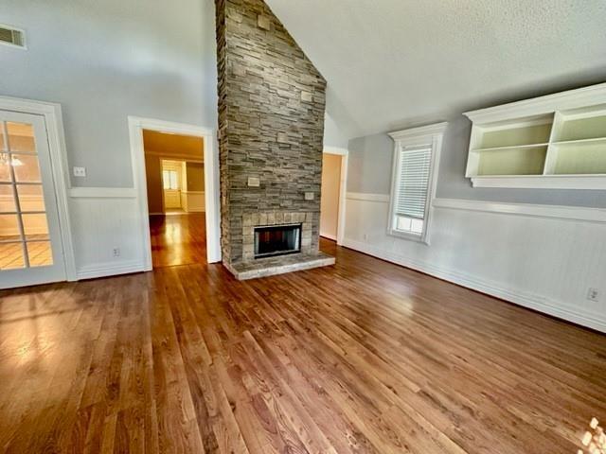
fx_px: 245
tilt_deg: -9.2
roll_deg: -2.0
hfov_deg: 102.1
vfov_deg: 85.7
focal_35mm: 14
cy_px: 227
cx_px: 303
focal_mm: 2.22
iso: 500
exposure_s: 1/60
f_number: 2.2
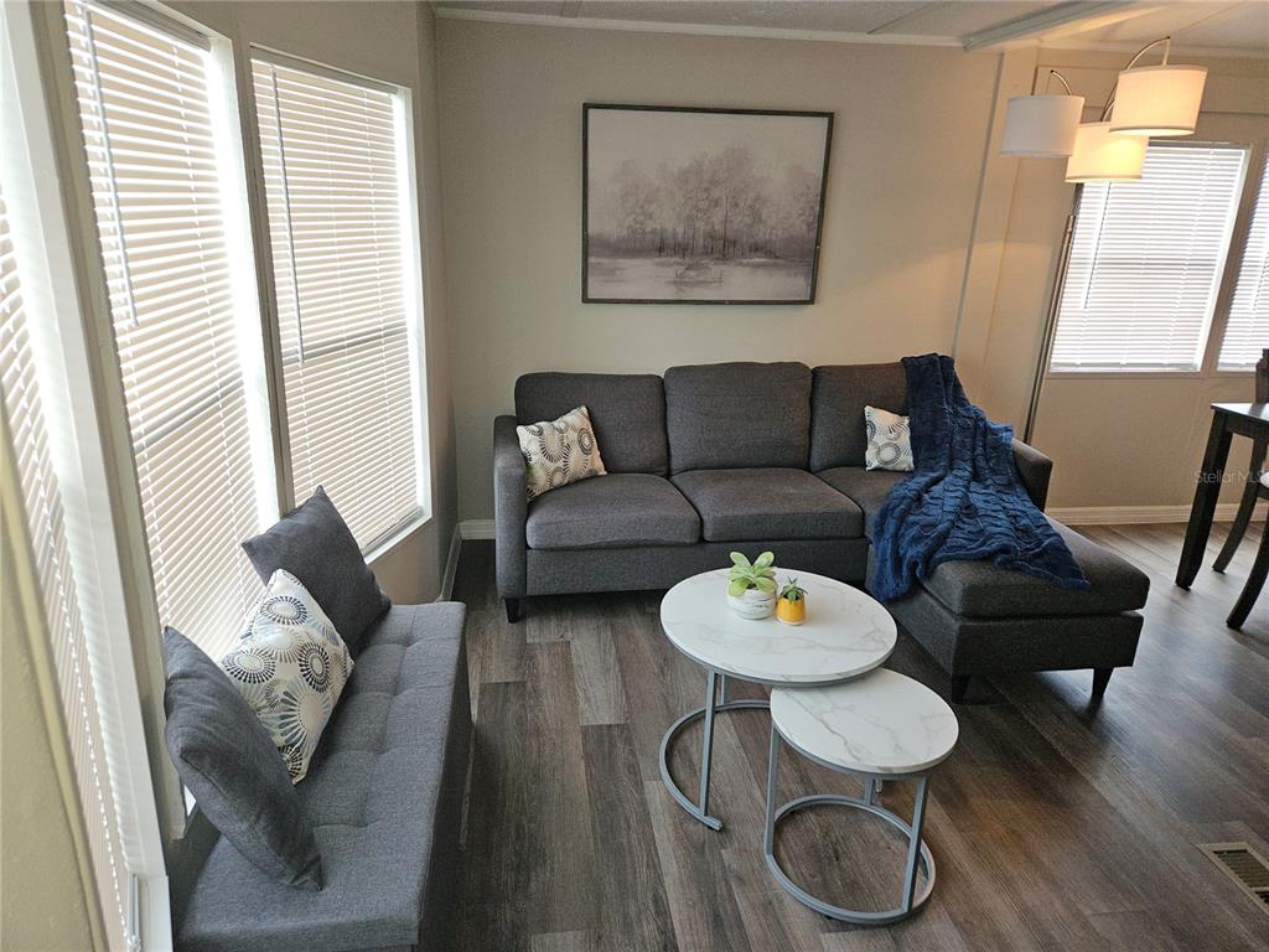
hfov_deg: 73.9
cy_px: 476
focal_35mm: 23
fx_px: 843
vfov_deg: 58.9
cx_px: 634
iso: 80
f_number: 1.8
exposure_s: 1/60
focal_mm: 5.4
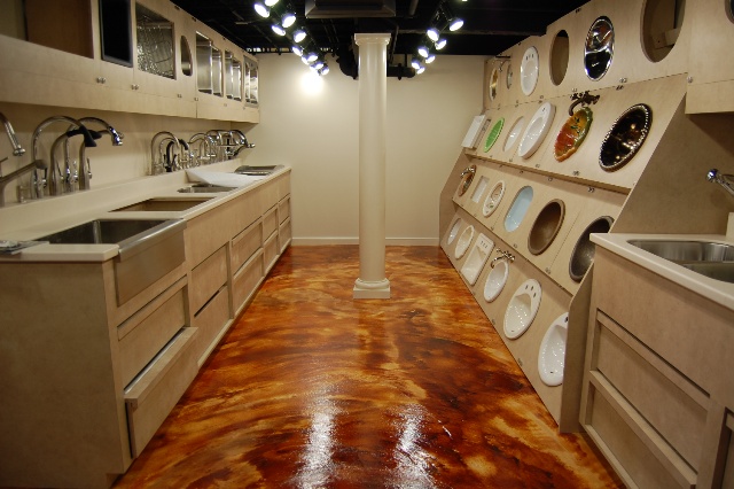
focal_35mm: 27
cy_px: 244
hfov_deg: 67.4
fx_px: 550
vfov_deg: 47.9
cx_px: 367
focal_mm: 18
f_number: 3.5
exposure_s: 1/40
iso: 200
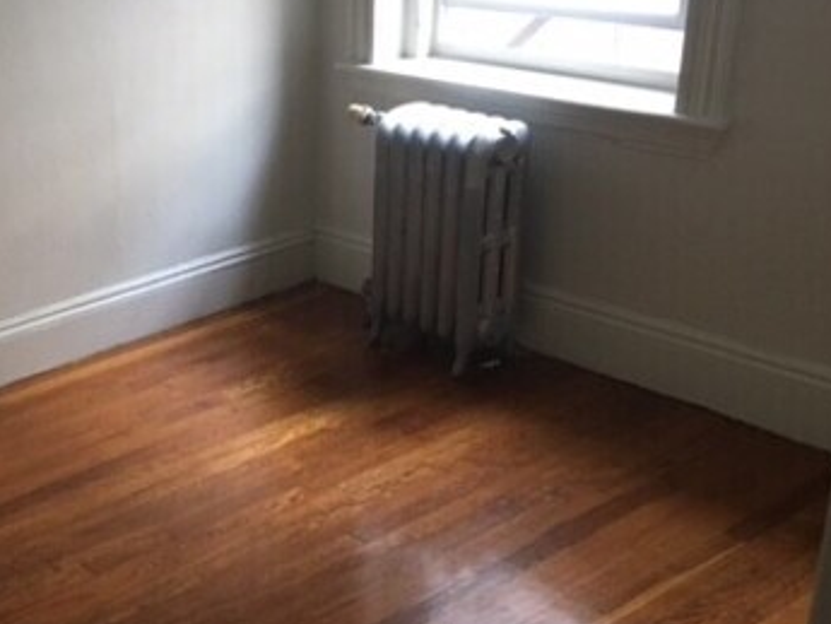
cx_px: 105
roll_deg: +4.9
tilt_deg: -25.2
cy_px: 434
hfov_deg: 32.8
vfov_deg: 25.9
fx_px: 1345
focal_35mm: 56
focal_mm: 4.15
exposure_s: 1/30
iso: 125
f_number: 2.2
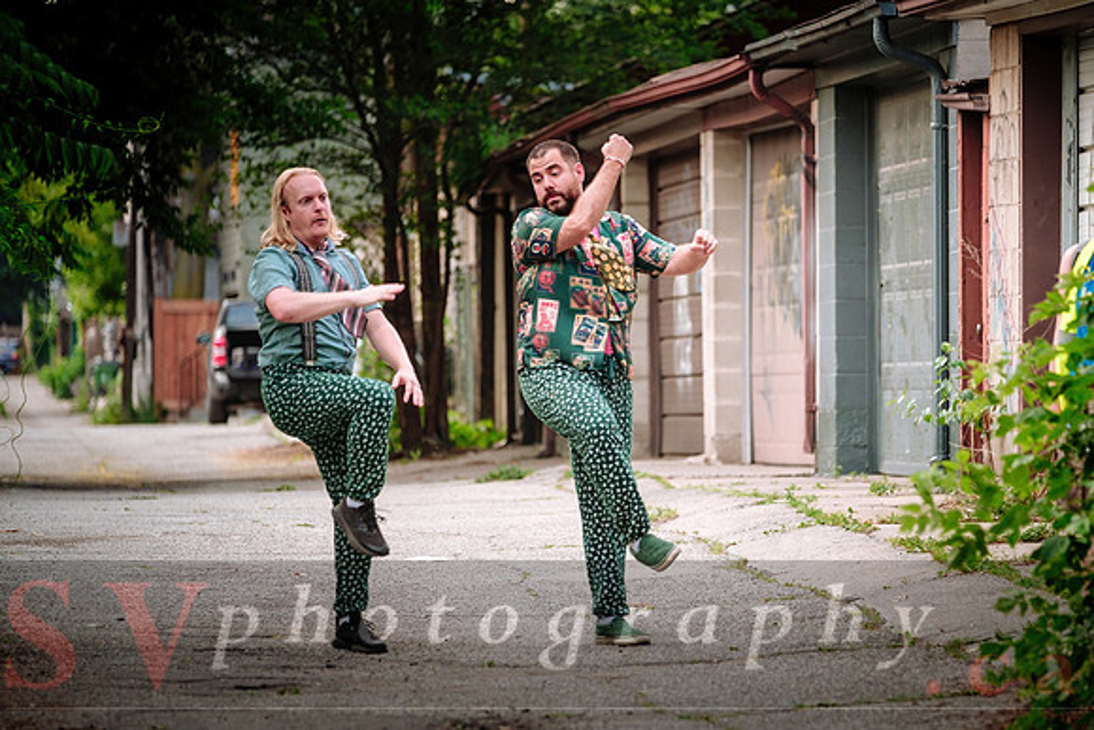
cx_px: 640
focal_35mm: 246
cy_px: 422
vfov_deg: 5.6
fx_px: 7487
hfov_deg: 8.4
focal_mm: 140
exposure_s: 1/250
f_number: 2.8
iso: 500
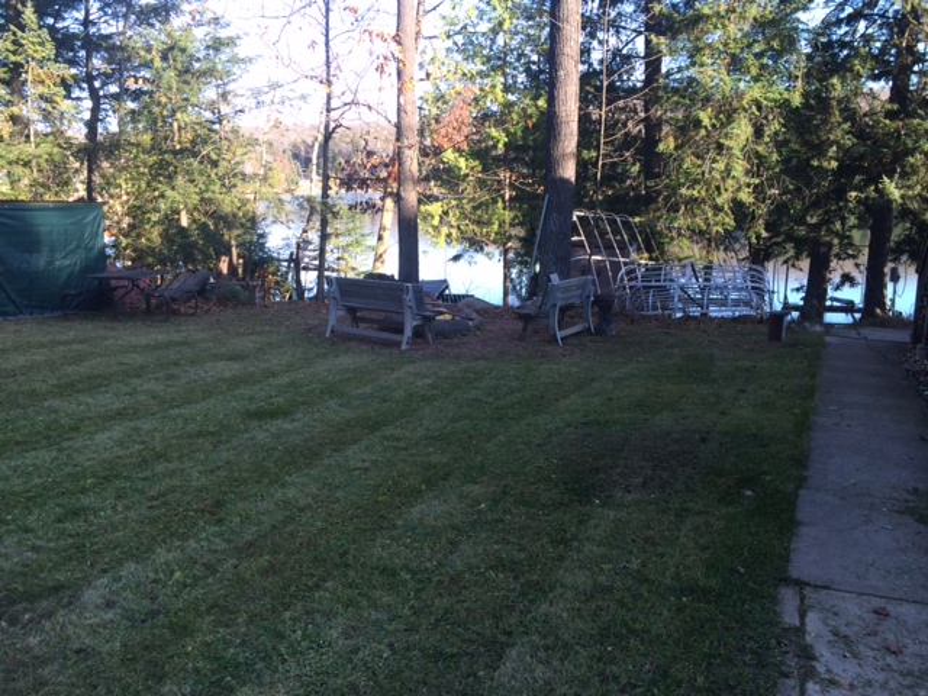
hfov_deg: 60.0
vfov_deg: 46.8
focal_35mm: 30
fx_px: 804
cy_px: 348
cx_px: 464
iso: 32
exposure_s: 1/175
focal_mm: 4.12
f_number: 2.2
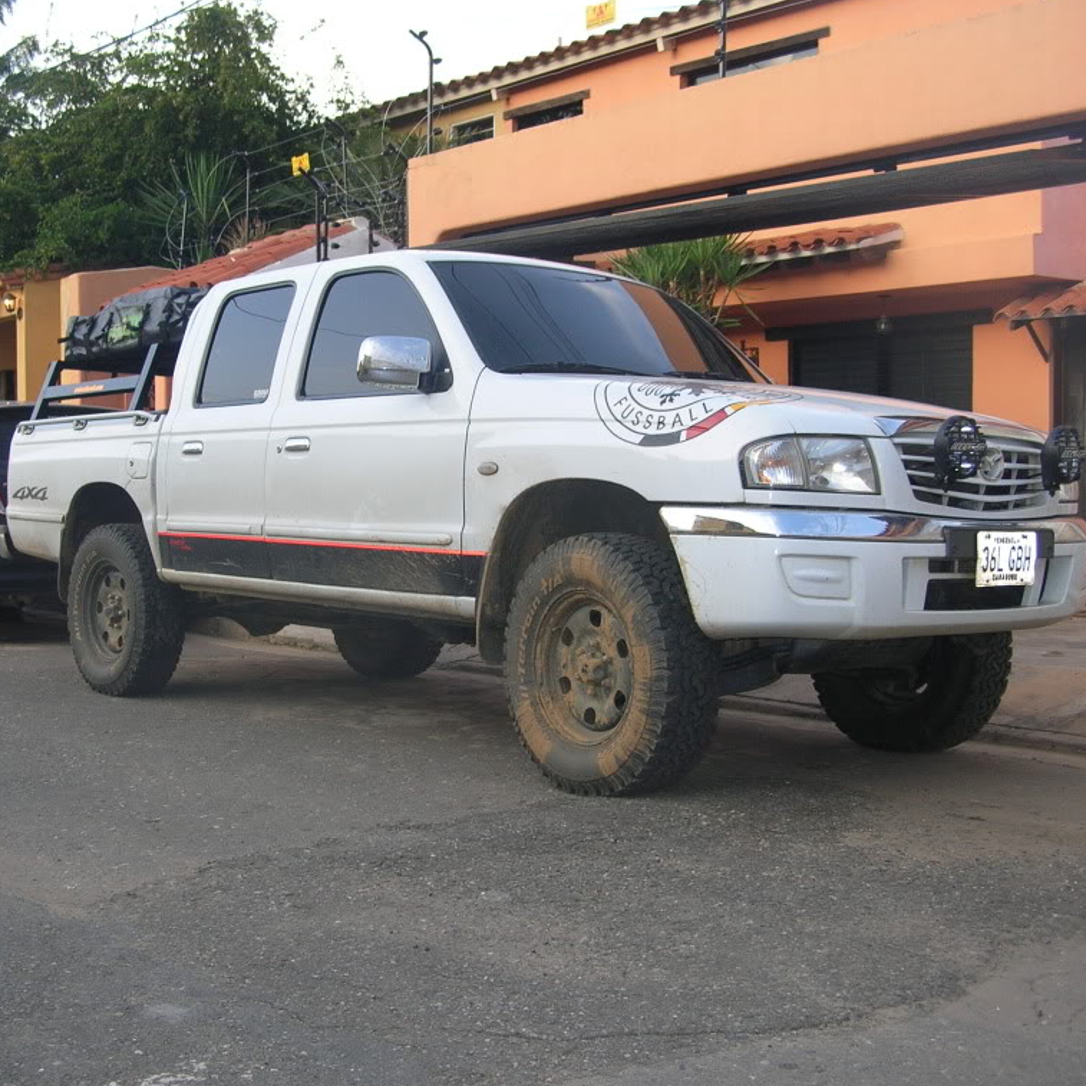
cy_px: 544
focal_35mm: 43
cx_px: 472
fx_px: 1526
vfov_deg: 39.2
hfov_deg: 39.1
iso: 50
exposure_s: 1/140
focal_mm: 6
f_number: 2.7
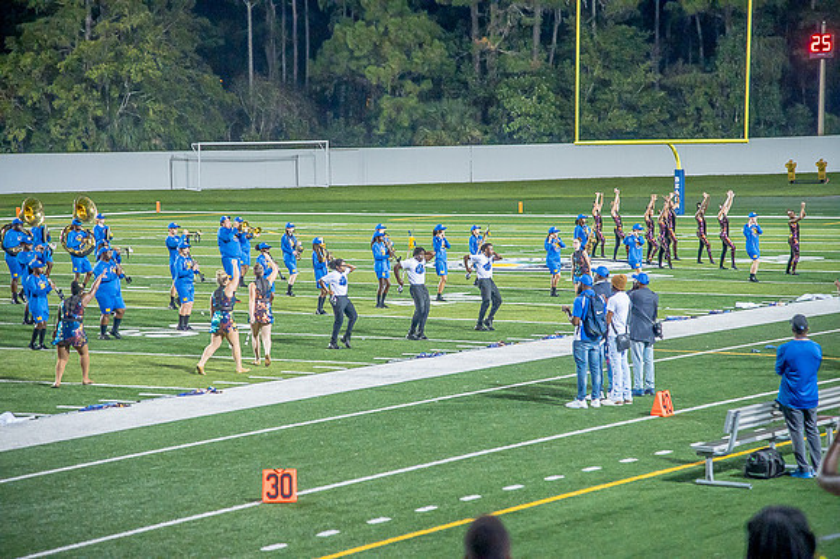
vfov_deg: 11.4
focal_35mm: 120
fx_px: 2798
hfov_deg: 17.1
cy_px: 280
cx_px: 420
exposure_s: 1/200
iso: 2000
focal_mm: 120
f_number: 4
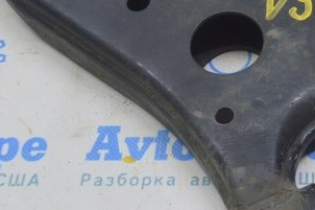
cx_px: 353
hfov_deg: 18.4
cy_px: 5
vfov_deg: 12.7
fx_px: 933
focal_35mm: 107
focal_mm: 21
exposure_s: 1/20
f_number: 5.6
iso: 400
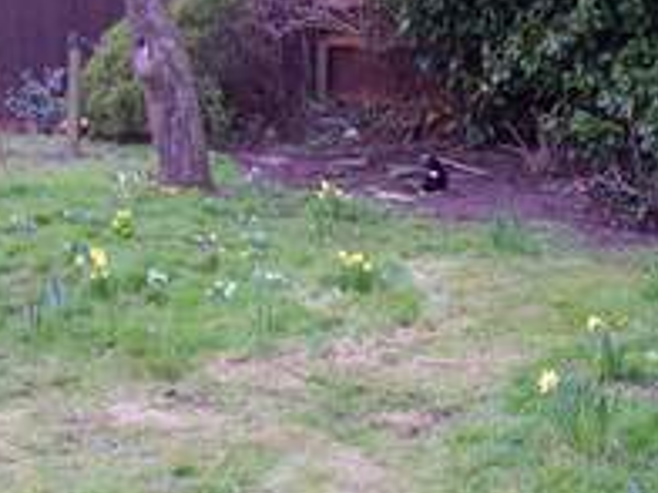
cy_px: 376
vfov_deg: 18.1
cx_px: 453
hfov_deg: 24.0
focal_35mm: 81
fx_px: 1540
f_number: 2.7
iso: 80
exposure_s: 1/74.6
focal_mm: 6
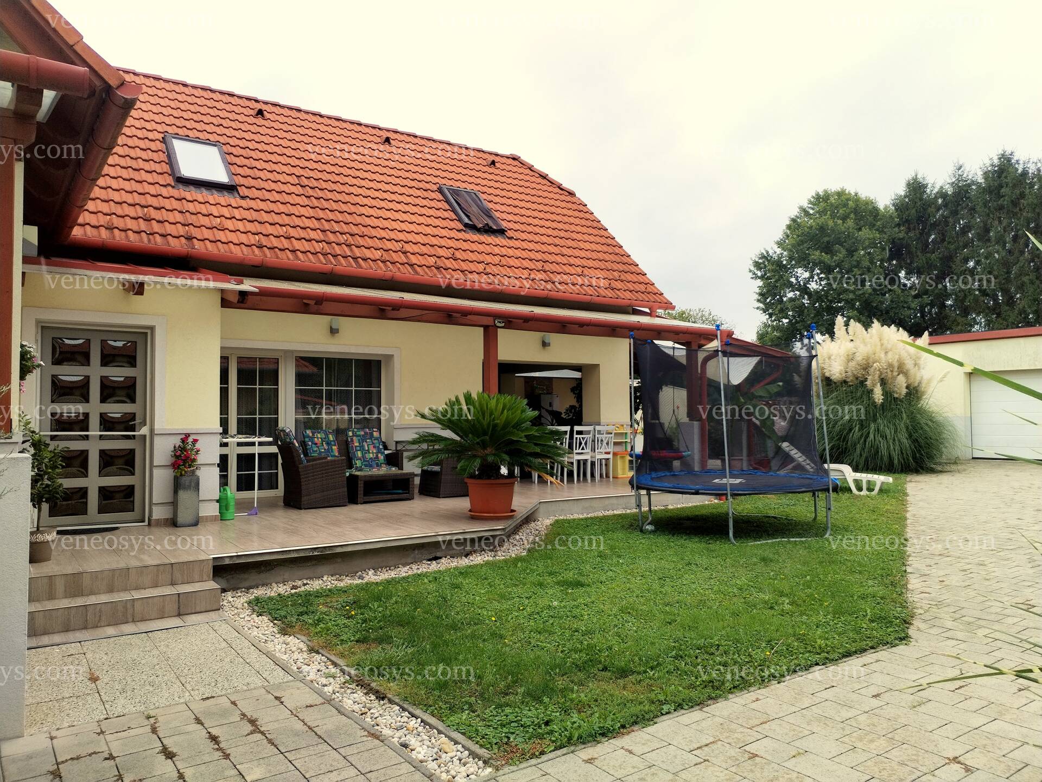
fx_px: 873
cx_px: 521
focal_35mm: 29
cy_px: 391
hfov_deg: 61.7
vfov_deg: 48.2
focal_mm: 4.75
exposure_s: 1/621
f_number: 1.8
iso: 100
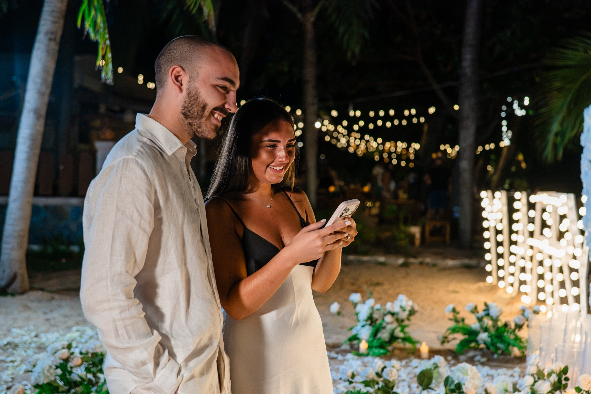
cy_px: 197
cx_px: 296
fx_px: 821
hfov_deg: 39.6
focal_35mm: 50
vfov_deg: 27.0
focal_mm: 50
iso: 6400
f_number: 3.2
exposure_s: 1/200
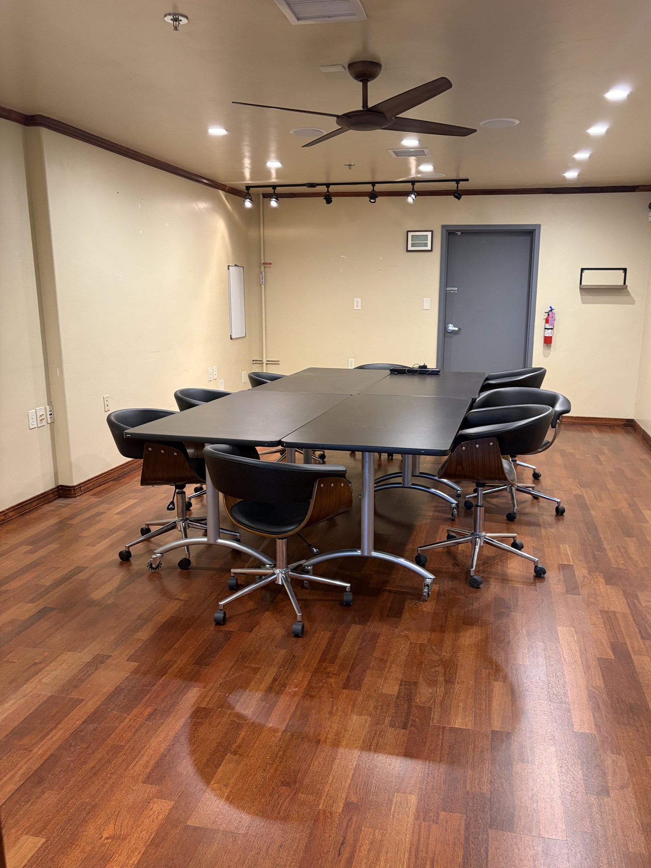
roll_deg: -0.5
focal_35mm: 28
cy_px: 447
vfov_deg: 63.4
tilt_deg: -12.1
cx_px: 349
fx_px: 702
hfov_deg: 49.7
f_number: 1.6
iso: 200
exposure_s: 1/60
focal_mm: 5.96
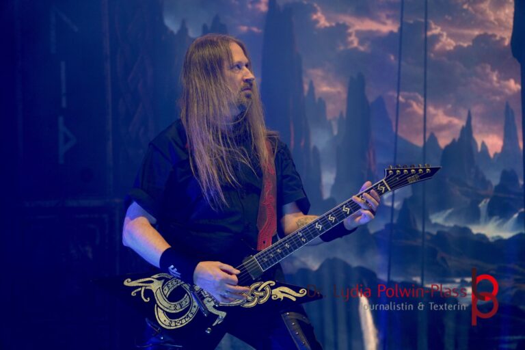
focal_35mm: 120
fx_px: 1750
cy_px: 175
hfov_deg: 17.1
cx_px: 262
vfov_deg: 11.4
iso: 500
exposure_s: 1/160
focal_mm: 80
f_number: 5
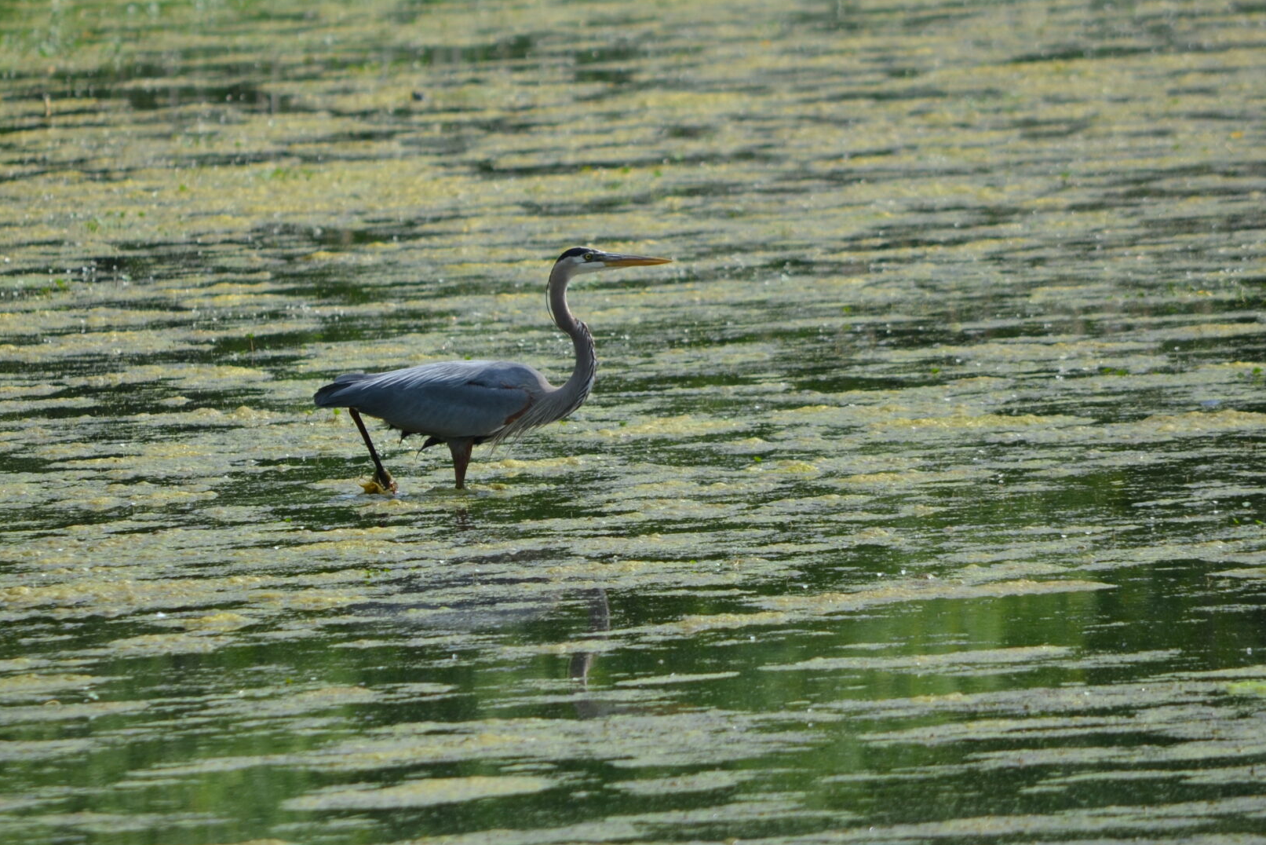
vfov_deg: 1.9
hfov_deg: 2.9
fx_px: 25112
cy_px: 238
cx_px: 513
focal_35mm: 714
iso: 125
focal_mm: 300
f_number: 5.6
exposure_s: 1/500
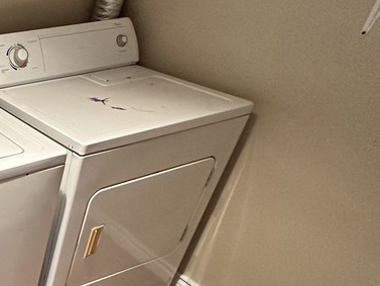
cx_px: -96
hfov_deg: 35.8
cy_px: 203
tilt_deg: -34.3
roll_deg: +0.8
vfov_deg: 37.1
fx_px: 417
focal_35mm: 38
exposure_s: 1/60
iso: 400
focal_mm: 2.22
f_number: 2.2
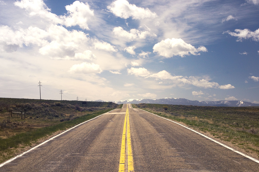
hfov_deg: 29.9
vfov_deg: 20.2
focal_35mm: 68
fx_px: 486
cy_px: 86
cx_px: 130
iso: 400
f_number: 14
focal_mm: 45
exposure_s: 1/320
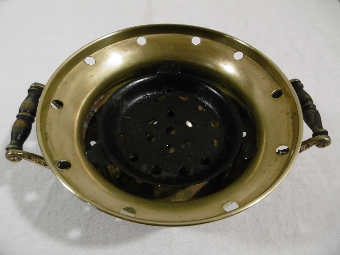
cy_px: 128
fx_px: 236
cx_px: 170
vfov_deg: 56.8
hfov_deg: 71.6
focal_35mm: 24
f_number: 3.1
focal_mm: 4.3
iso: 400
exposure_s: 1/40
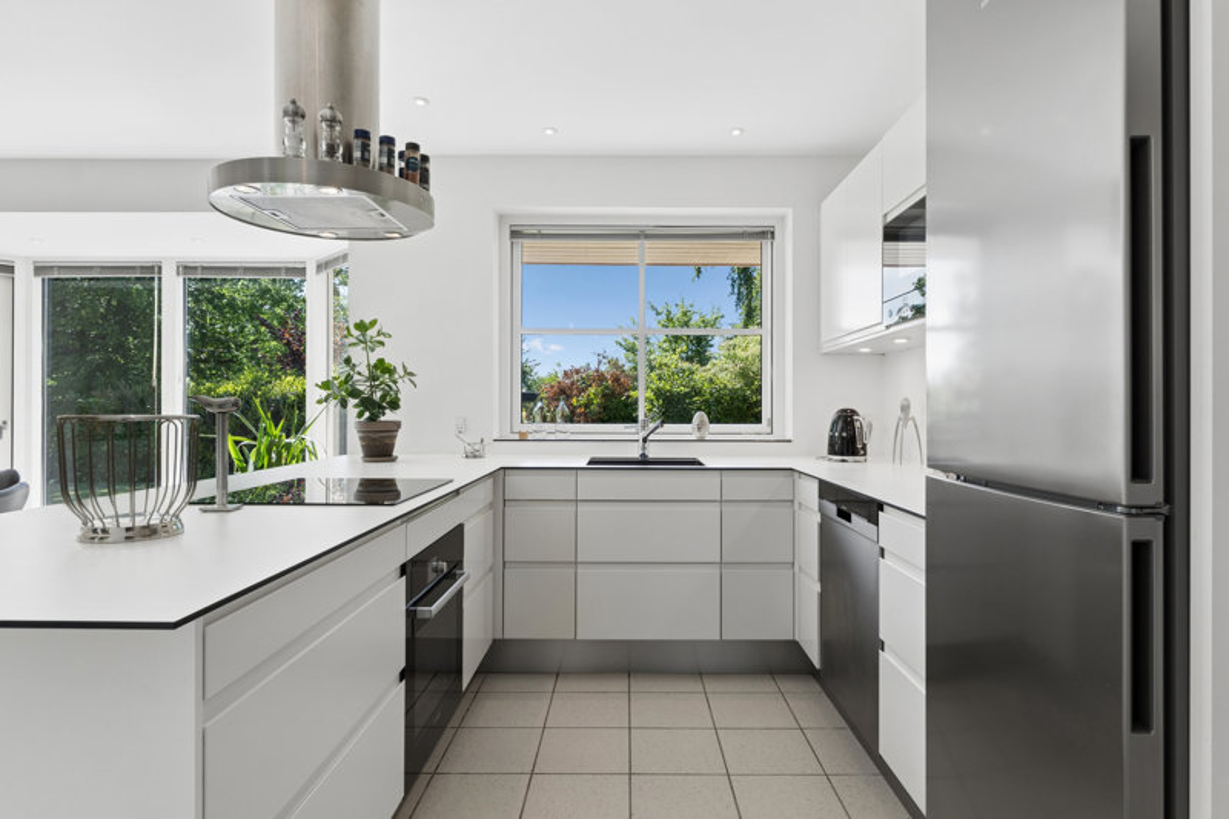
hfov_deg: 81.2
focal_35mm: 21
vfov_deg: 59.5
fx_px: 717
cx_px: 614
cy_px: 410
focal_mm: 14
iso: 200
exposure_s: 1/60
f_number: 8
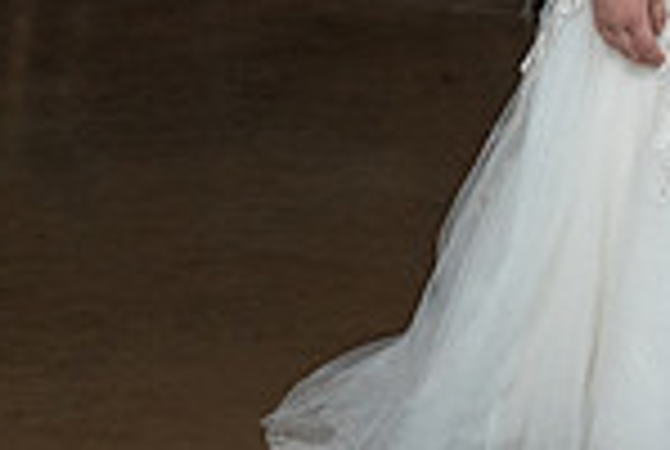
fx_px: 3786
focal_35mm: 203
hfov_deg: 9.8
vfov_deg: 6.7
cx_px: 1019
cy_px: -269
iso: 2000
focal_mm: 45
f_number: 5.6
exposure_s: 1/200
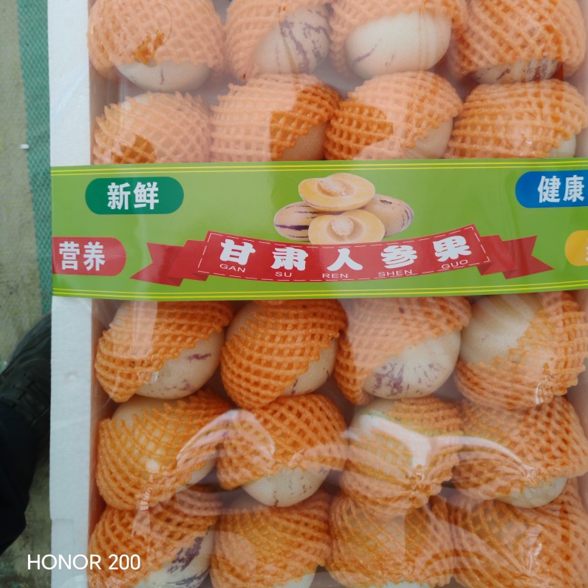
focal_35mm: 32
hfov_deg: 51.1
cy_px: 199
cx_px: 294
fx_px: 615
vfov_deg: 50.2
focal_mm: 5.52
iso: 1000
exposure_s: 1/100
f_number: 1.95
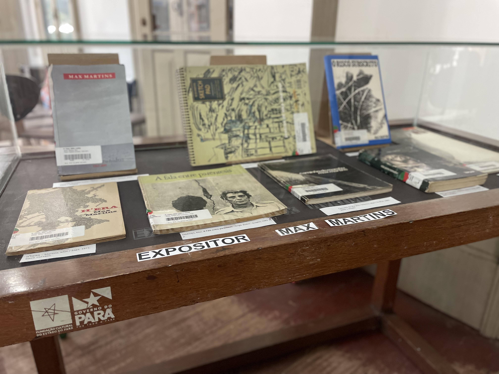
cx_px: 250
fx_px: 375
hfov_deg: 67.3
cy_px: 187
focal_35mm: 26
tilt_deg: -20.6
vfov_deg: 53.1
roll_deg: -0.9
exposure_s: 1/40
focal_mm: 4.2
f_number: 1.6
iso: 400
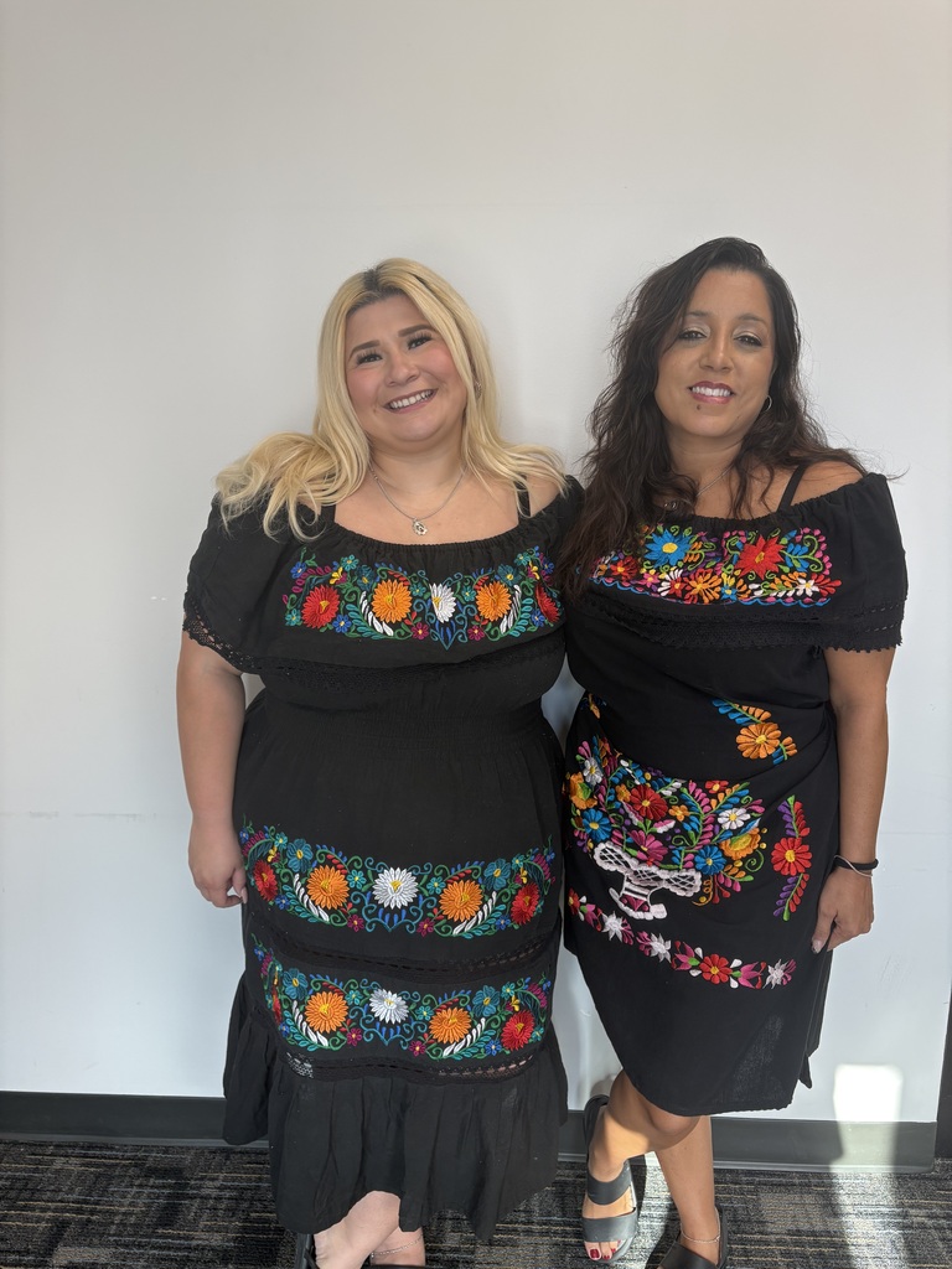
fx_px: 953
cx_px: 476
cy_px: 634
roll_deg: +0.4
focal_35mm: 26
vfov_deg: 67.3
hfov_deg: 53.1
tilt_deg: -12.9
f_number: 1.6
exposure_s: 1/120
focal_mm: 5.96
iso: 80
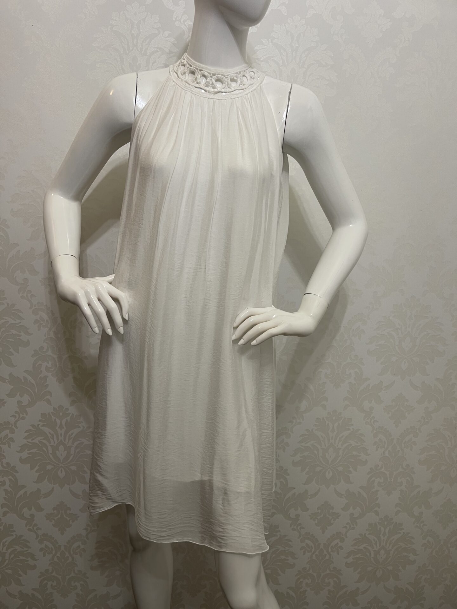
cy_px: 304
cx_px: 228
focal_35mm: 25
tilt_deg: -12.4
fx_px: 440
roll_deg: -4.2
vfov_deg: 69.4
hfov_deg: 54.9
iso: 80
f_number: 1.6
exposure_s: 1/50
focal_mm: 5.1
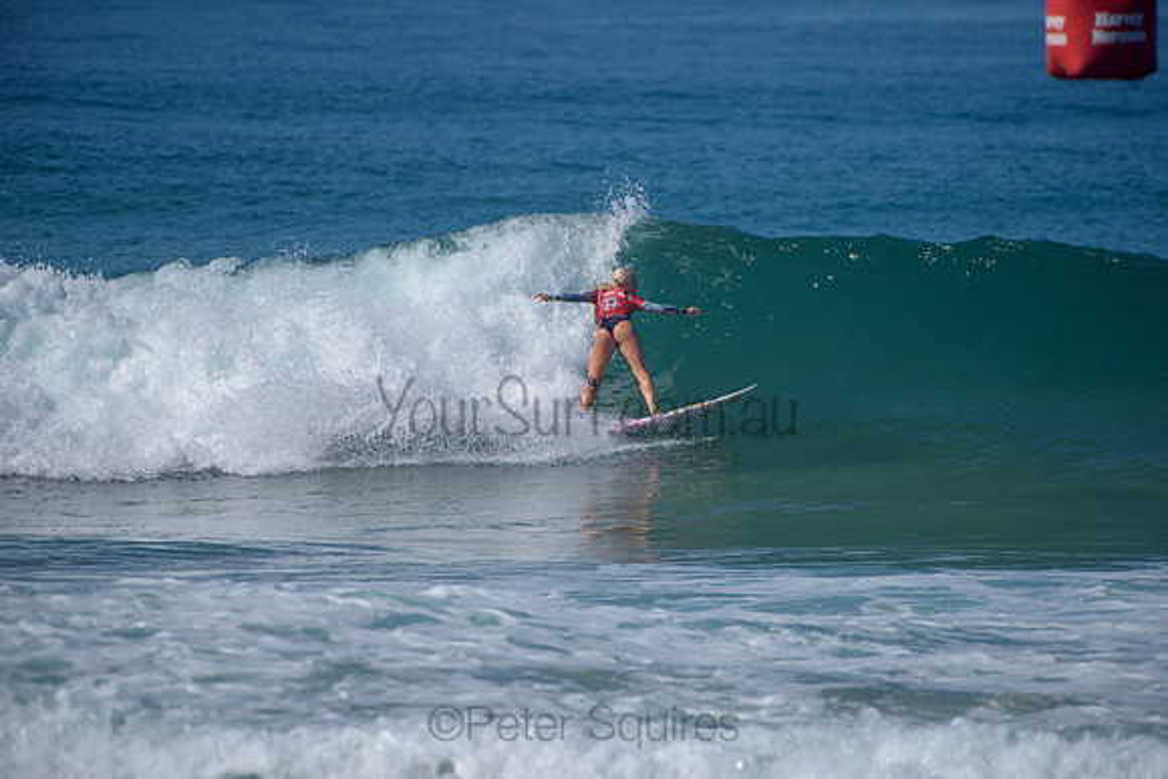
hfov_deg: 4.1
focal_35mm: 500
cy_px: 390
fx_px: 16225
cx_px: 584
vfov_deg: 2.8
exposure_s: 1/2000
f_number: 5.6
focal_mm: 500
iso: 140
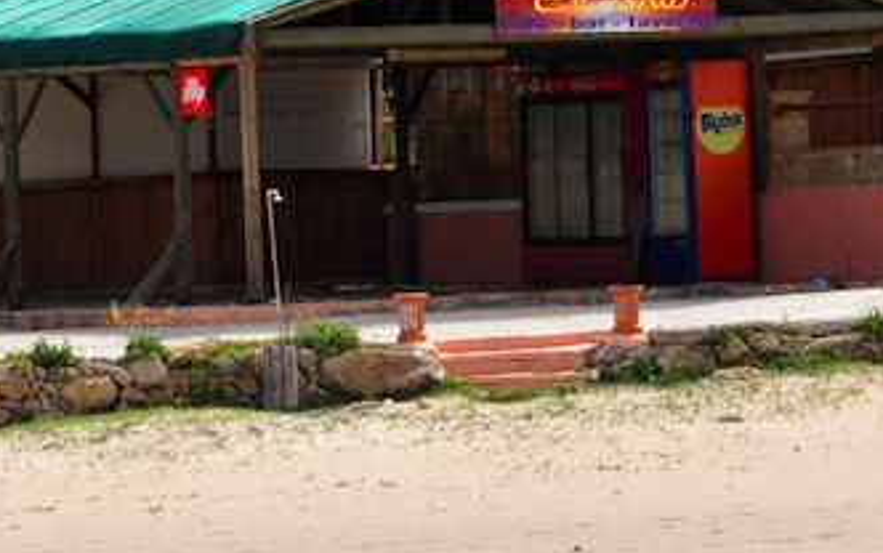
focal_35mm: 414
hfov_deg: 5.1
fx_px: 9966
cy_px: -41
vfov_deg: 3.2
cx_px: 468
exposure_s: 1/320
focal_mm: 75
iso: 200
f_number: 10
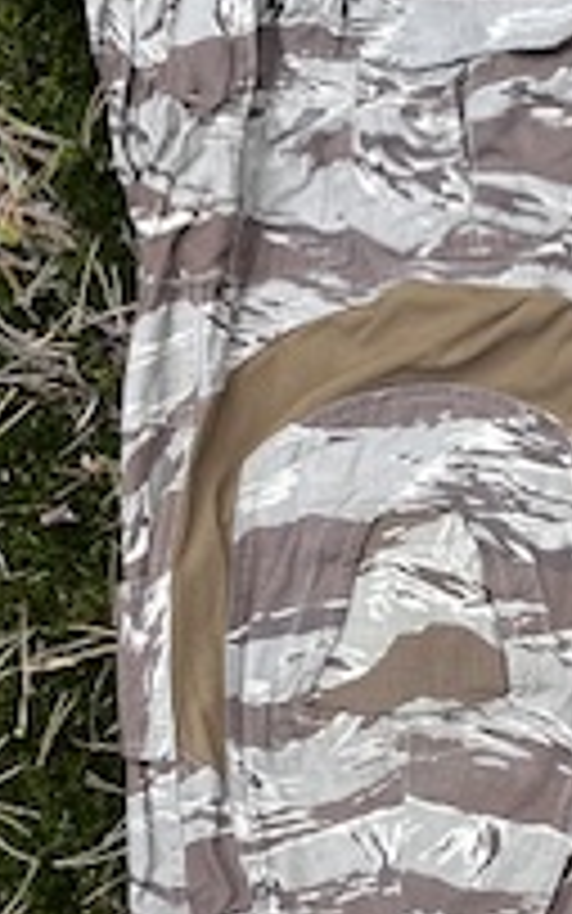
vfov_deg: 23.8
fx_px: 2168
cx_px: 739
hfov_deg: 14.4
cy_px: 473
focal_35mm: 87
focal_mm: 5.1
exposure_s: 1/433
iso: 50
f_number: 1.6
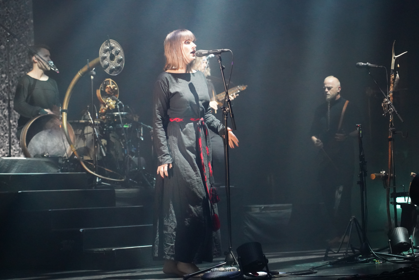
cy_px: 140
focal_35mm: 105
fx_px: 1222
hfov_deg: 19.5
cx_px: 210
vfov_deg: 13.0
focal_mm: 105
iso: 12800
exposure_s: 1/80
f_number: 4
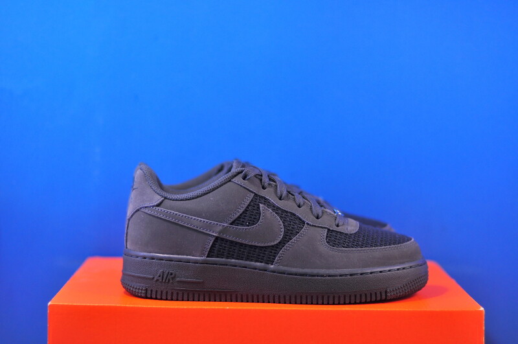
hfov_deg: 27.0
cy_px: 172
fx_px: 1078
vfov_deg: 18.1
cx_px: 259
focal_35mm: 75
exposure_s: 1/320
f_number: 2
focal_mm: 50
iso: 250
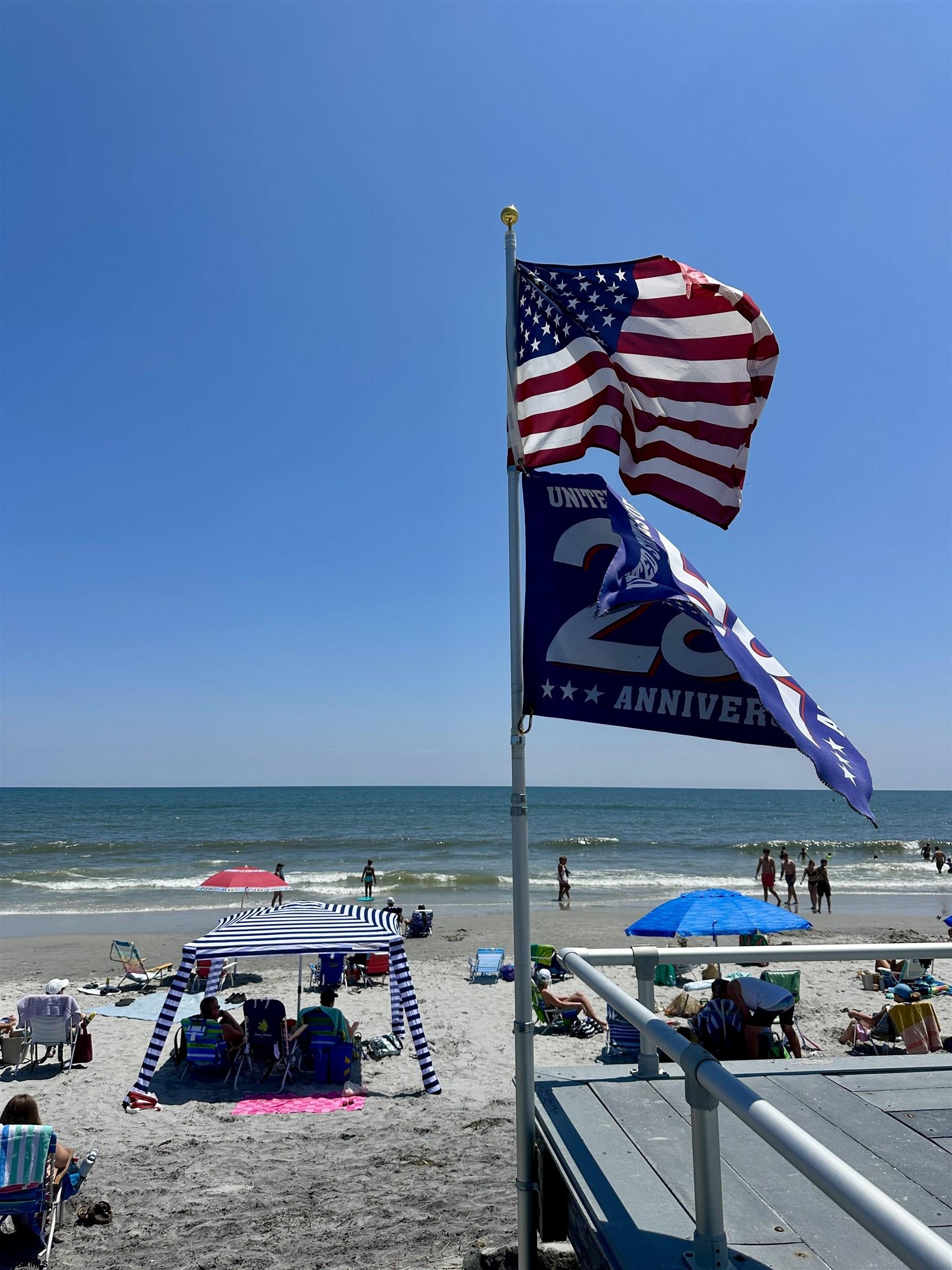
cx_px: 476
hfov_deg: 56.8
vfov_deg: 71.6
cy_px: 635
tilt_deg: +11.3
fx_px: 880
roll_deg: -0.4
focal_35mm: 24
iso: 80
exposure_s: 1/8929
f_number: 1.78
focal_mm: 6.86
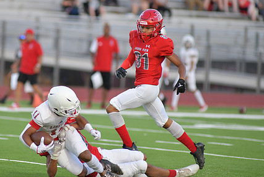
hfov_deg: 5.0
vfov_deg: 3.4
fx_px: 2995
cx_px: 90
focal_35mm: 408
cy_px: 87
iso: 1250
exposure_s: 1/1250
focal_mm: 300
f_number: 3.5
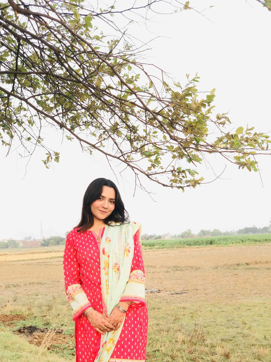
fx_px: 543
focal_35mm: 52
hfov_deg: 28.0
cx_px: 136
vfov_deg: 36.8
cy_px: 181
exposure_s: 1/60
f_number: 2.4
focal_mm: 6
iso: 50
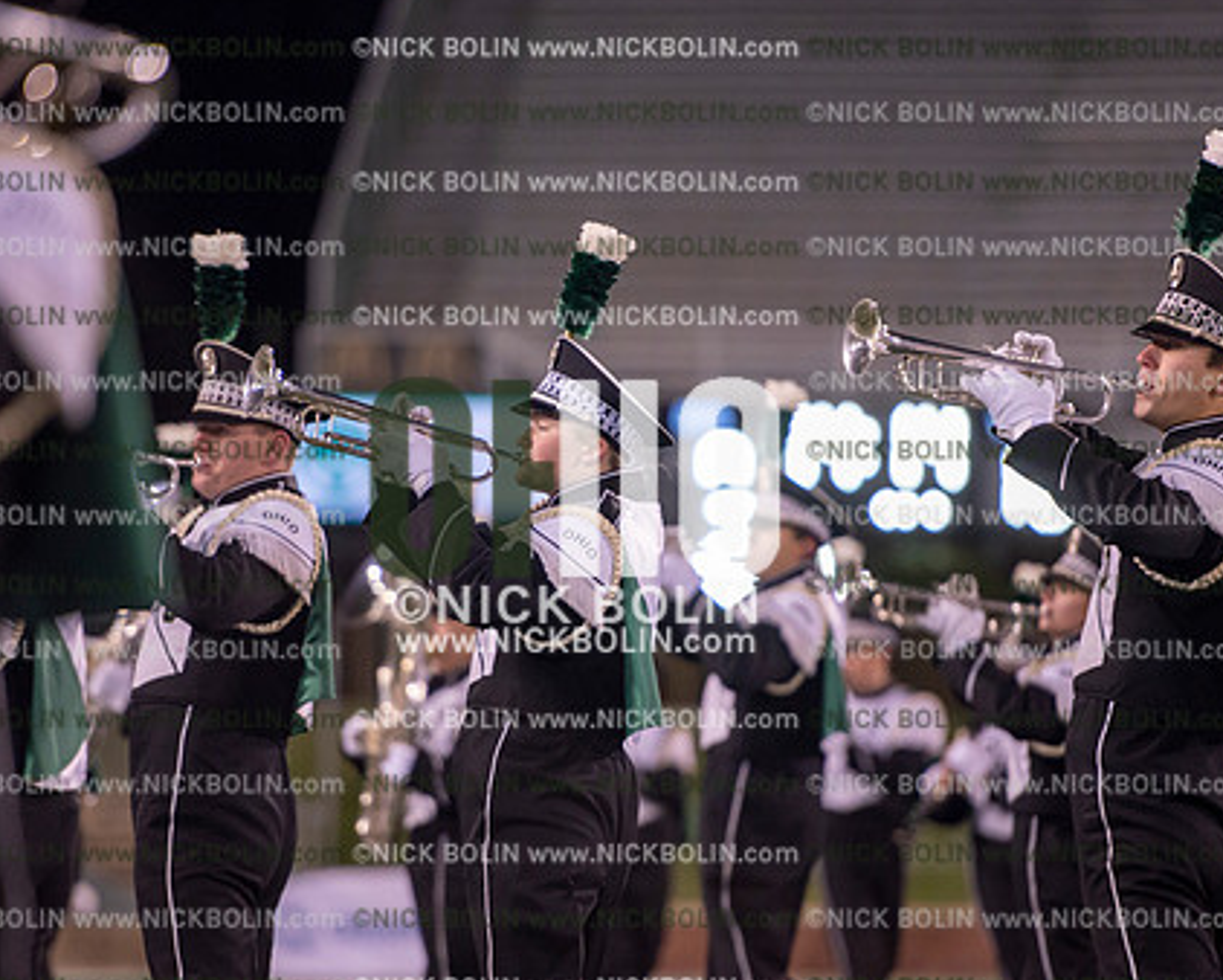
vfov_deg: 6.0
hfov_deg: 7.5
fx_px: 9343
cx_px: 574
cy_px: 518
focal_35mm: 258
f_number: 2.8
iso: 2500
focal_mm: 200
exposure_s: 1/1250
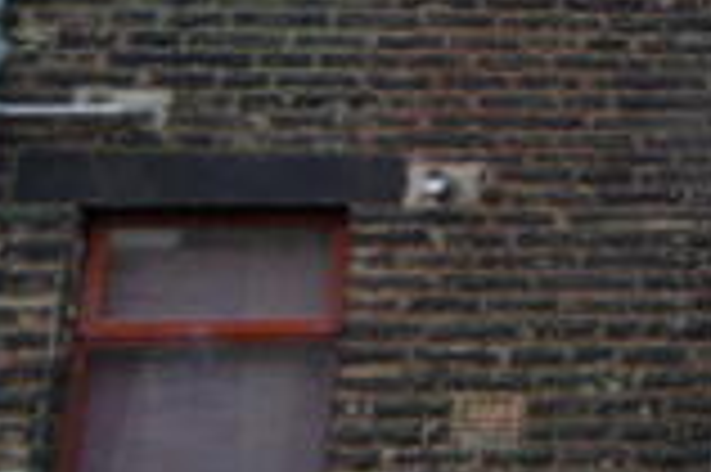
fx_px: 1815
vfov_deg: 14.4
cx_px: 1258
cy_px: -79
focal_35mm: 92
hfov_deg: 18.0
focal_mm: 3.9
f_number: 3.2
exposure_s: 1/30
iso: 100
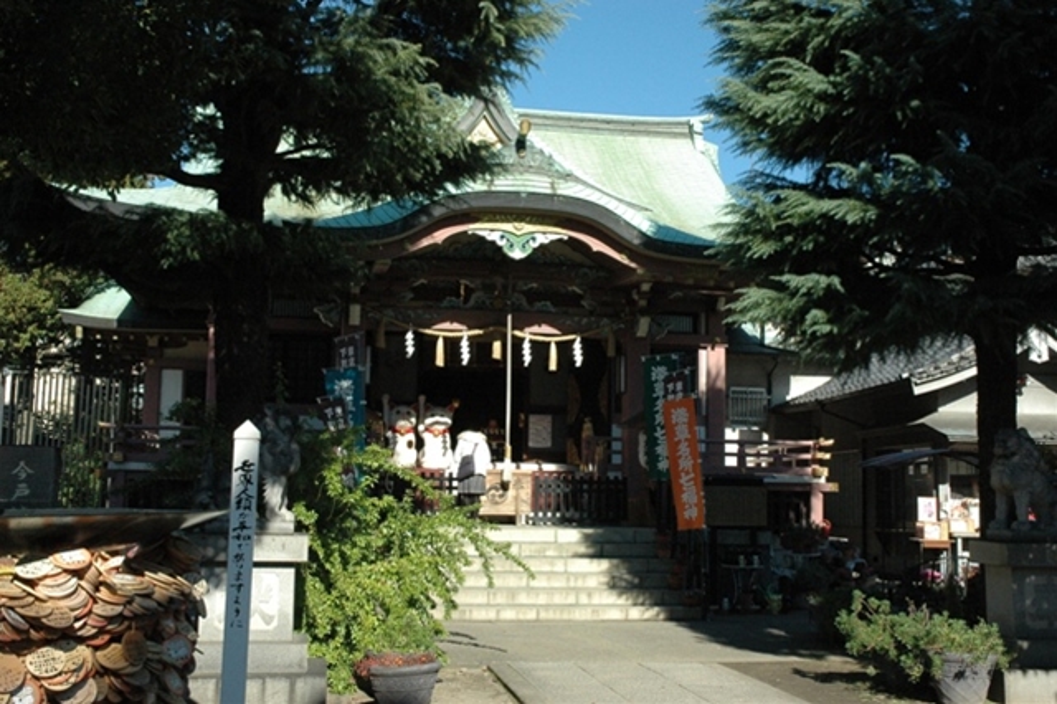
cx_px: 528
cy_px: 352
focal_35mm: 40
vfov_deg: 33.0
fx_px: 1188
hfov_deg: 47.9
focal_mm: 27
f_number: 10
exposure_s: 1/400
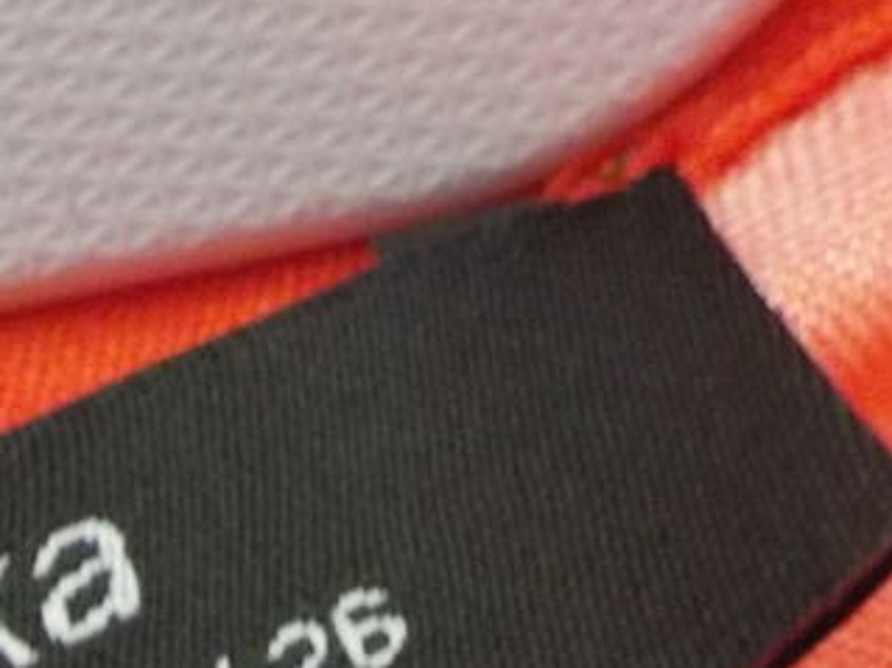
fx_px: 2421
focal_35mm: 94
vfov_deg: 14.8
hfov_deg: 18.4
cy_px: 942
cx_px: -459
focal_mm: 4.1
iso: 800
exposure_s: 1/4
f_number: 3.3
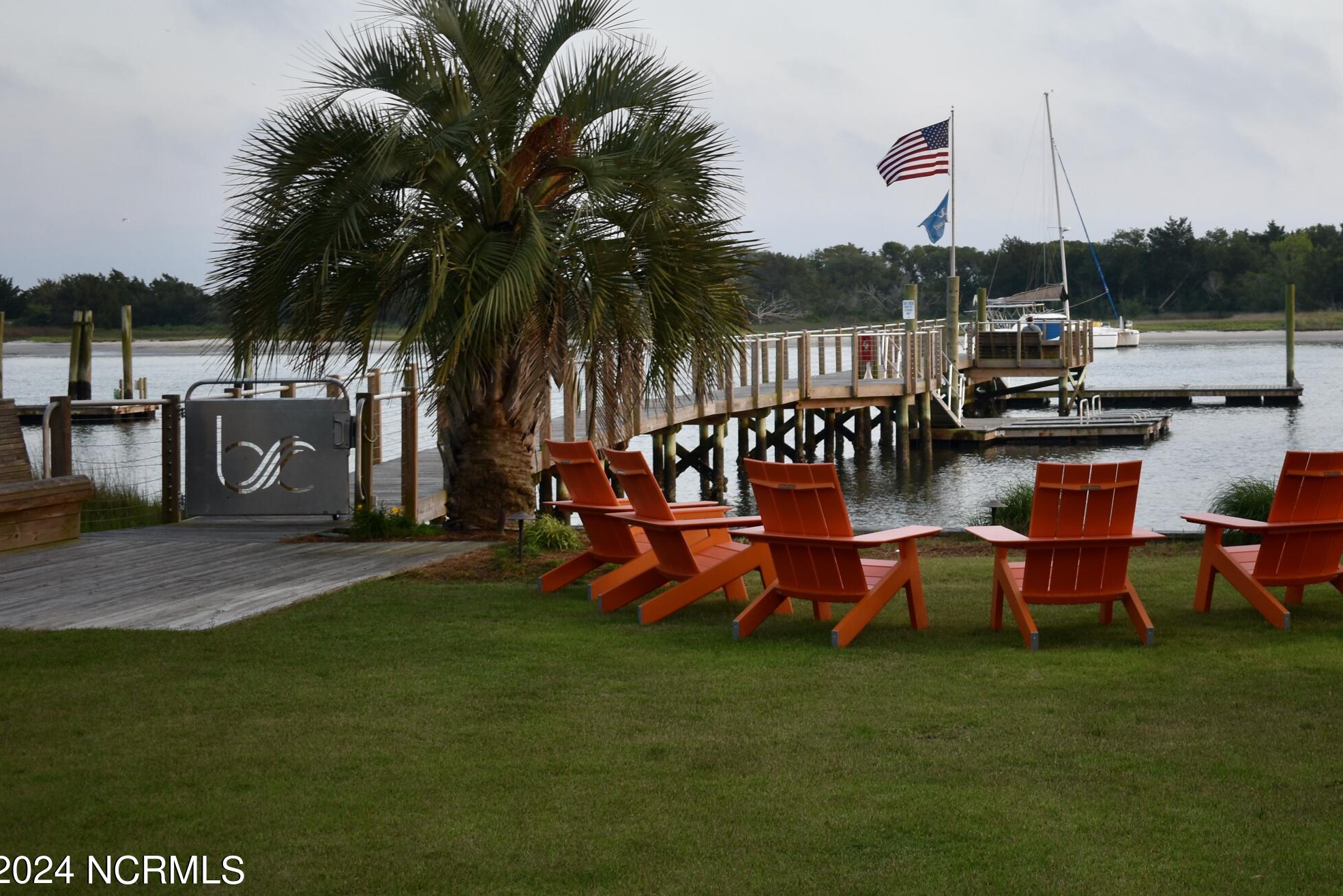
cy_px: 250
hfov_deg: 31.0
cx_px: 982
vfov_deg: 21.1
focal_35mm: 64
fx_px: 2388
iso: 160
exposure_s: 1/200
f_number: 5
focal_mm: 28
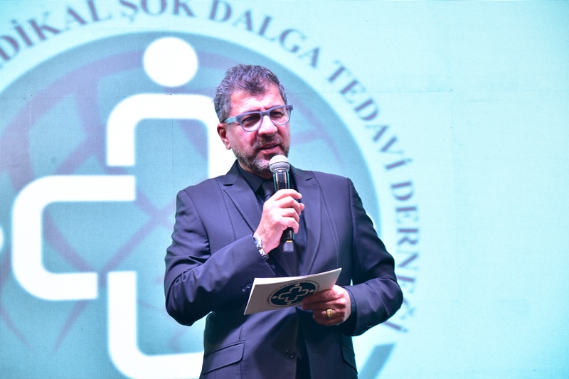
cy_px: 190
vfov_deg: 16.1
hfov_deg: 23.9
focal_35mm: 85
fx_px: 1343
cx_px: 284
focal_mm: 85
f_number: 5
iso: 1000
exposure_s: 1/60
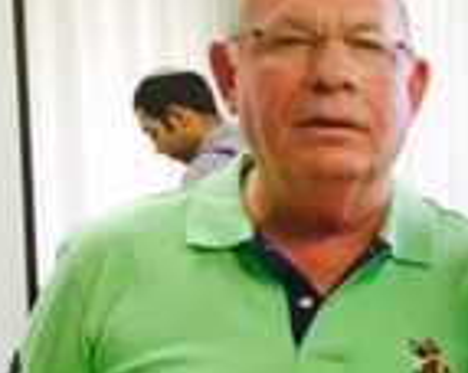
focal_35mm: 127
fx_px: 1757
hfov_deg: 13.5
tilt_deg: -9.0
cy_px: 442
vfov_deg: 11.9
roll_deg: -2.2
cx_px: 867
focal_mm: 4.15
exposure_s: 1/30
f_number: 2.2
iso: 40
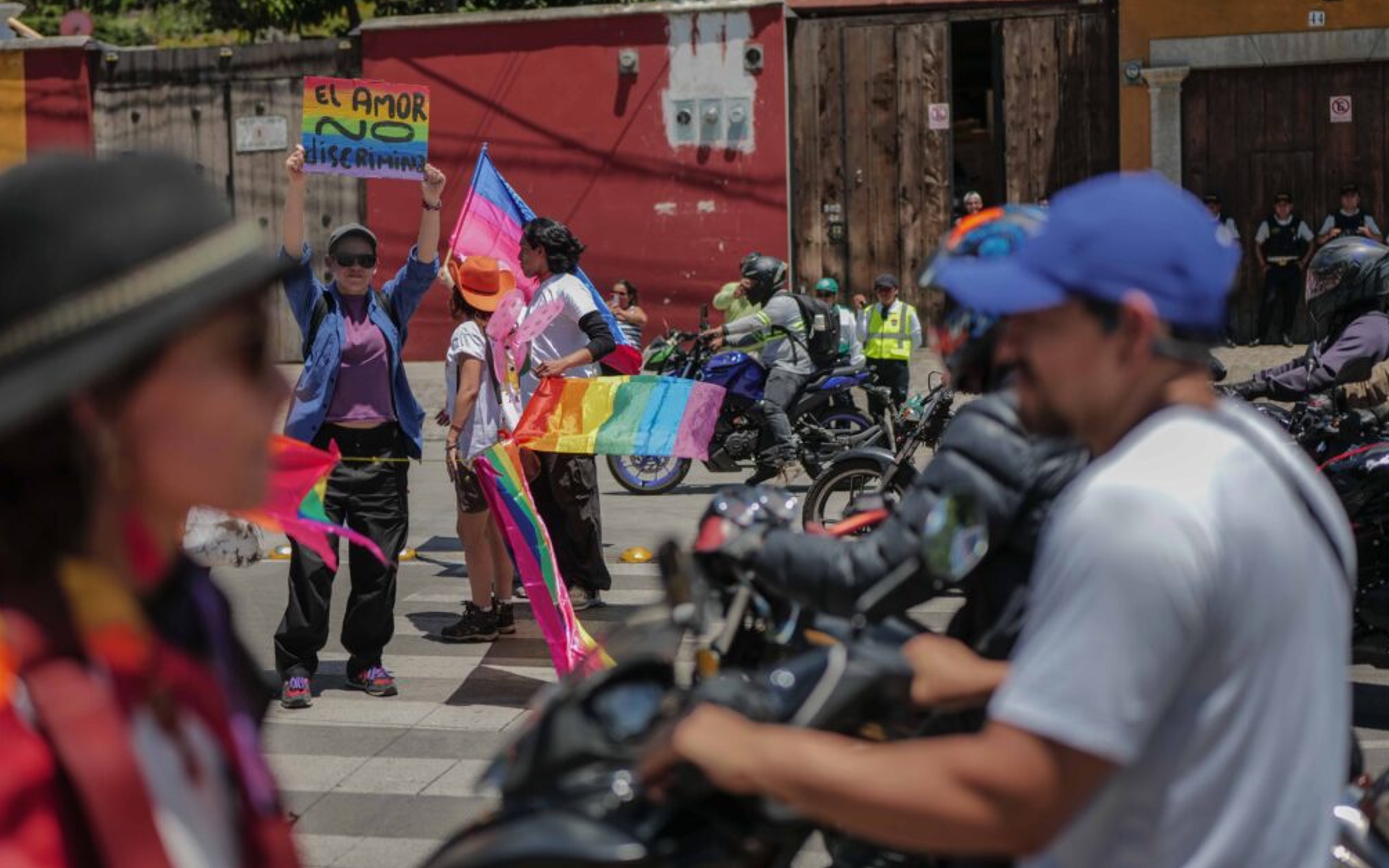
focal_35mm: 52
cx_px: 696
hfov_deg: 38.9
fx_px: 1968
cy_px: 397
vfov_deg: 24.8
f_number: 2
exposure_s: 1/2500
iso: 50
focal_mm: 50
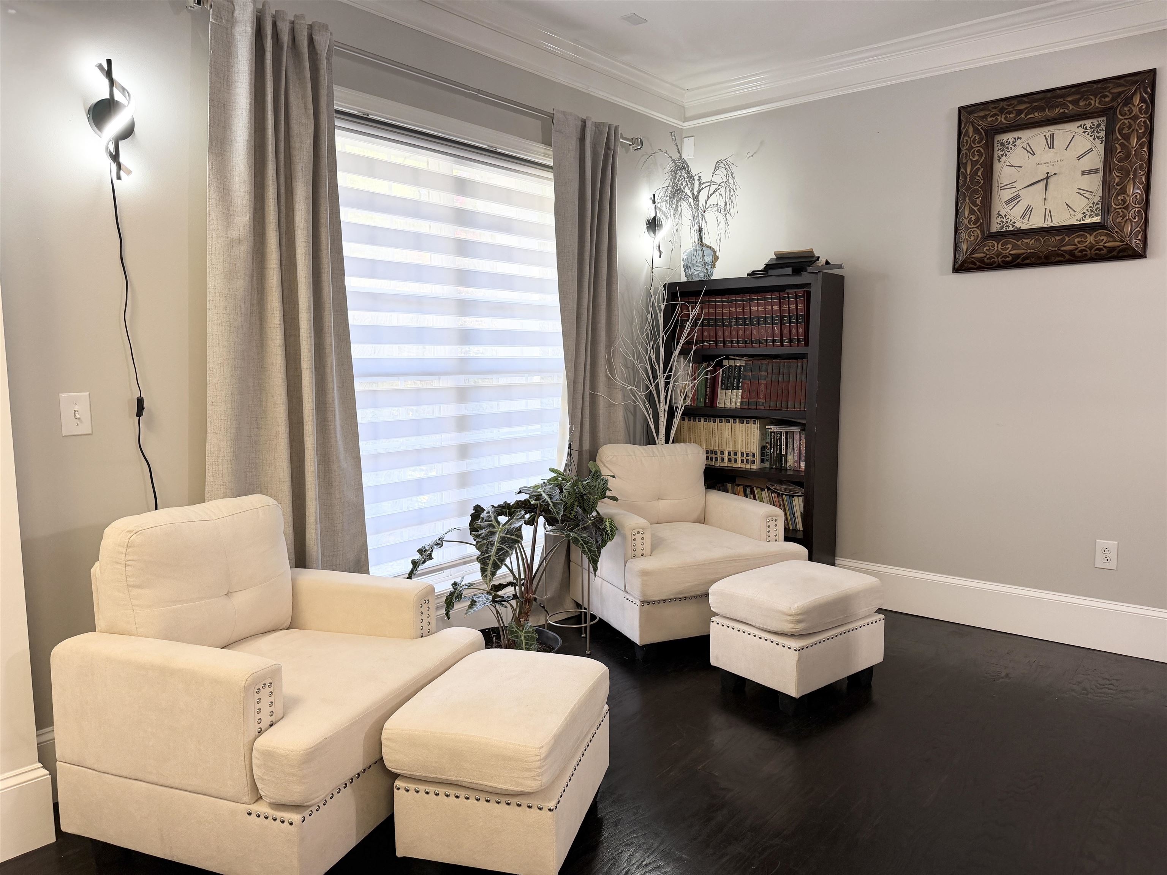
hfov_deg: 71.6
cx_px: 584
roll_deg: +0.4
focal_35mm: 24
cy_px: 438
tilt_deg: -6.5
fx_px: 809
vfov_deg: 56.8
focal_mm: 6.76
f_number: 1.78
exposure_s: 1/120
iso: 160
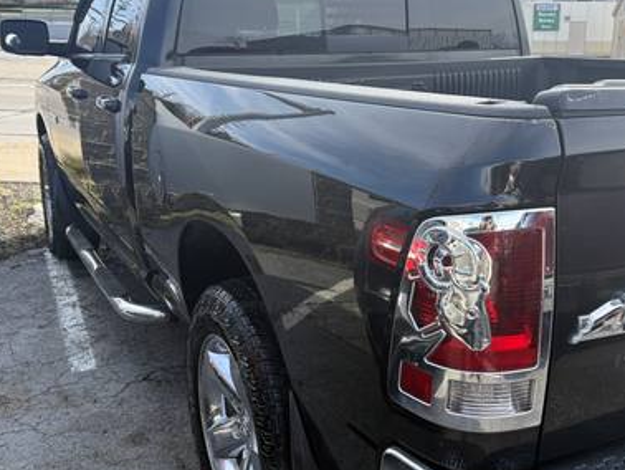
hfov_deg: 42.8
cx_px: 359
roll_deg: -0.4
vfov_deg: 32.9
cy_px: 248
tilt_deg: -13.5
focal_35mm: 44
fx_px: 795
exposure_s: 1/959
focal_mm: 5.96
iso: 64
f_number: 1.6
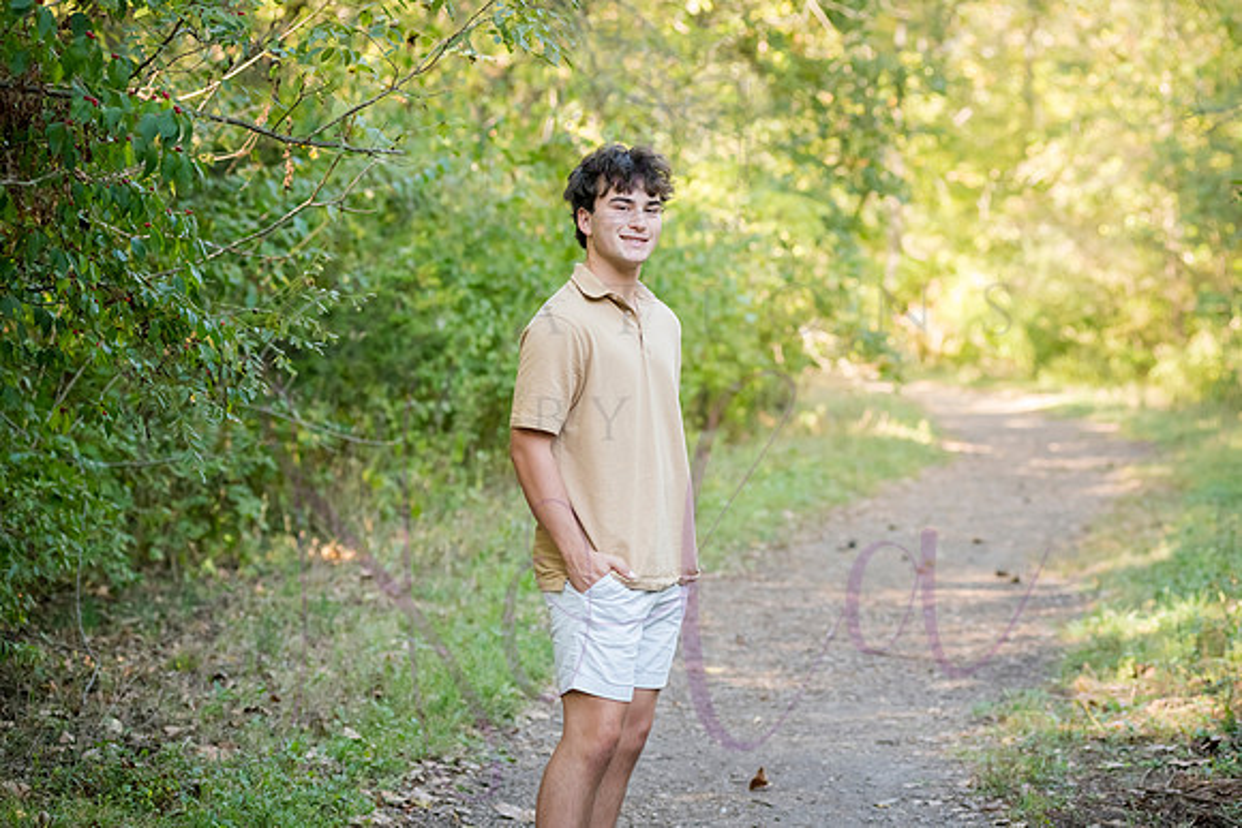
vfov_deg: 13.3
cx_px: 619
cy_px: 402
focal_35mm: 103
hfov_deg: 19.8
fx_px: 3552
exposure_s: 1/200
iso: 800
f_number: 4.5
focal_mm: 100
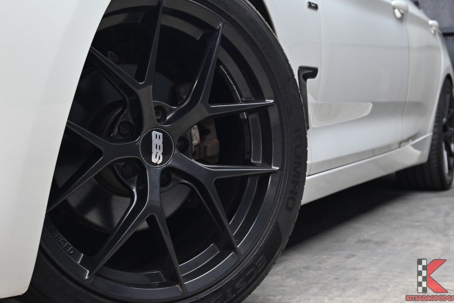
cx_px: 230
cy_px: 150
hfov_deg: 39.6
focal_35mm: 50
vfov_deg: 27.0
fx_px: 631
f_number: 5.6
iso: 800
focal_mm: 33
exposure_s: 1/90
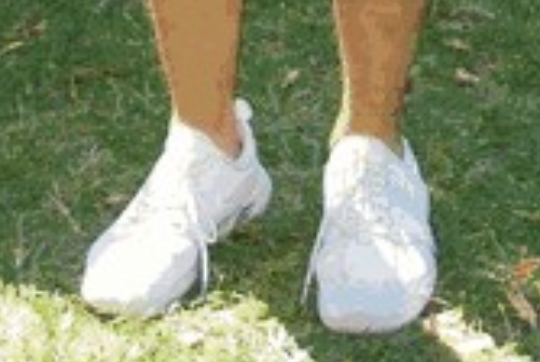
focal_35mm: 239
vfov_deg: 5.4
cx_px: 301
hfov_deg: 8.6
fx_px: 3591
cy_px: -716
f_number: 4
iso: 100
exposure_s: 1/180
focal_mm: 26.25
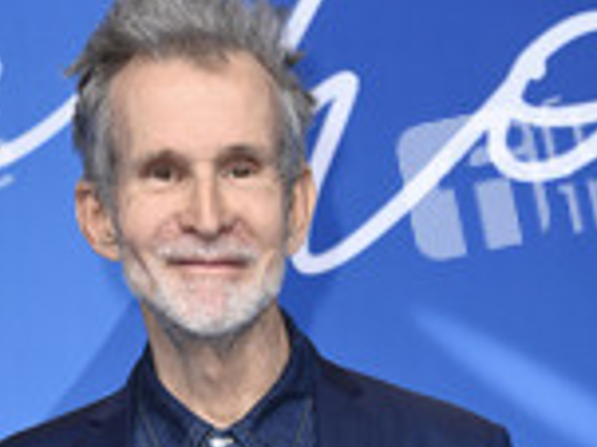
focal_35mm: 250
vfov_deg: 5.8
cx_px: 241
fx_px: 4308
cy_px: 760
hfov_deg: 7.9
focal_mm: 98
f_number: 5.6
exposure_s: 1/250
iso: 1250
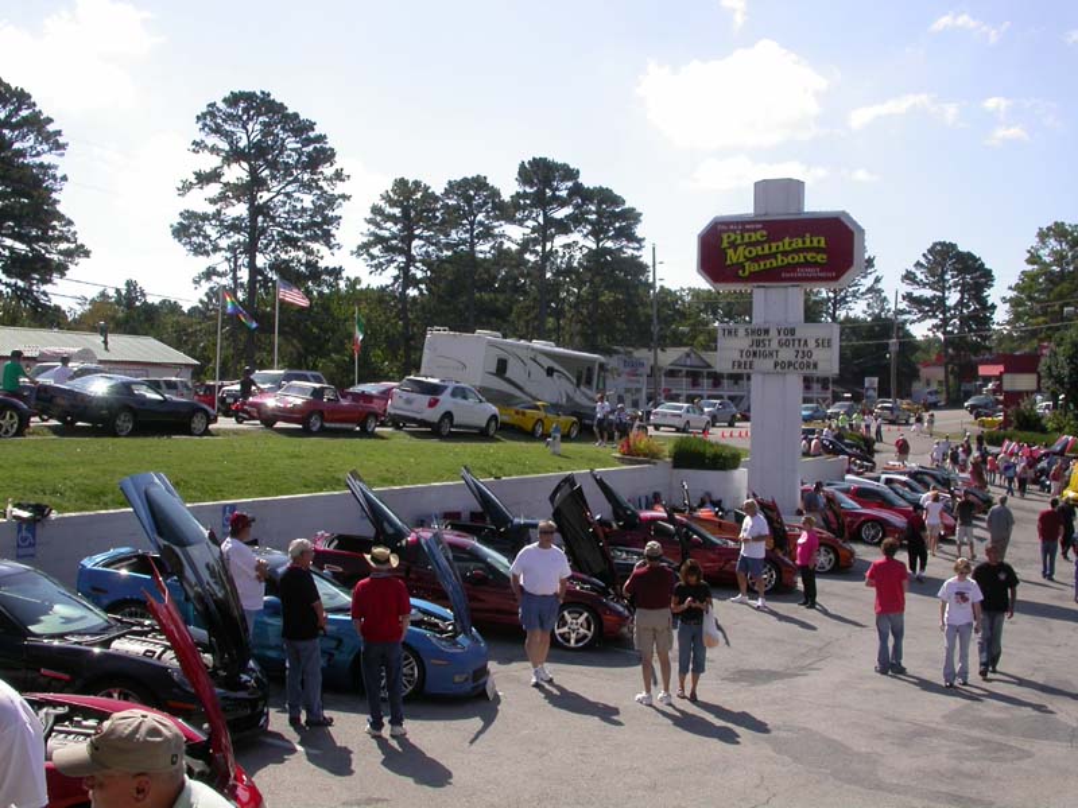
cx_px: 539
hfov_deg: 49.0
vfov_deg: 37.7
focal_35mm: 38
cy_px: 404
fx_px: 1183
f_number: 7.5
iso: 100
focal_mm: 7.85
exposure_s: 1/332
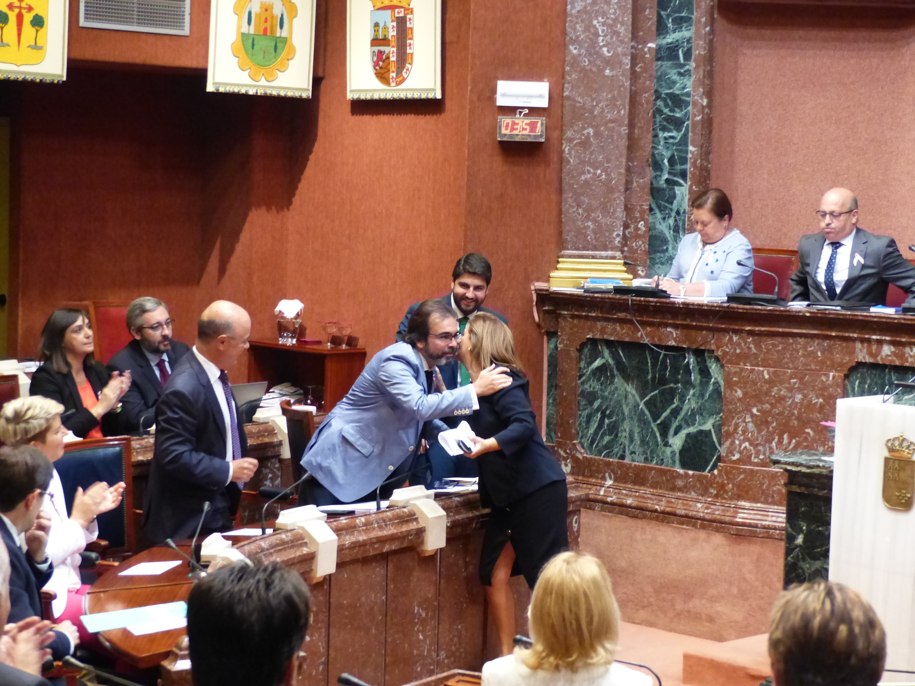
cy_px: 343
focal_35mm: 81
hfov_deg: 24.1
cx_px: 458
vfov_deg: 18.2
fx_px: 2141
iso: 800
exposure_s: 1/40
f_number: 2.8
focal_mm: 14.5
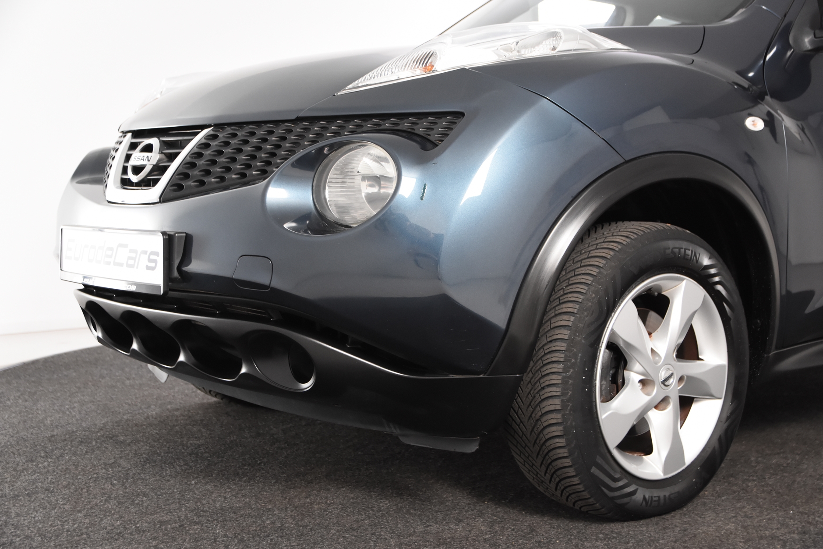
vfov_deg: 28.4
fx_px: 1086
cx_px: 409
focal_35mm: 48
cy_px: 271
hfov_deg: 41.5
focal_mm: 31
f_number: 4
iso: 1600
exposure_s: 1/80
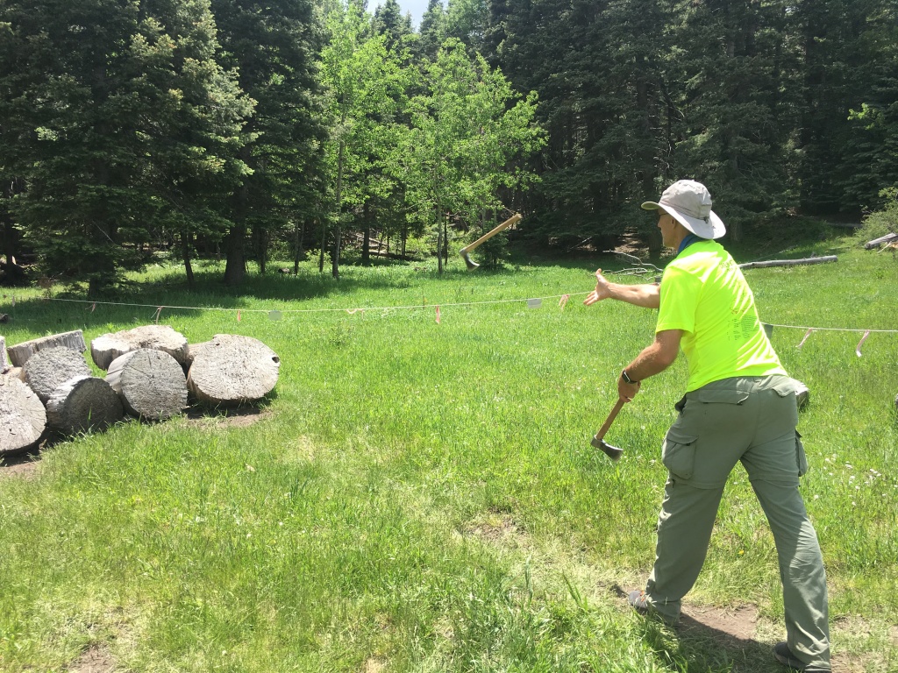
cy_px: 336
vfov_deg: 48.2
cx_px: 449
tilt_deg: +0.3
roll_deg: -2.2
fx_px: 752
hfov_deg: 61.7
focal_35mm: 29
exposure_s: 1/686
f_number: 2.2
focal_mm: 4.15
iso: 25
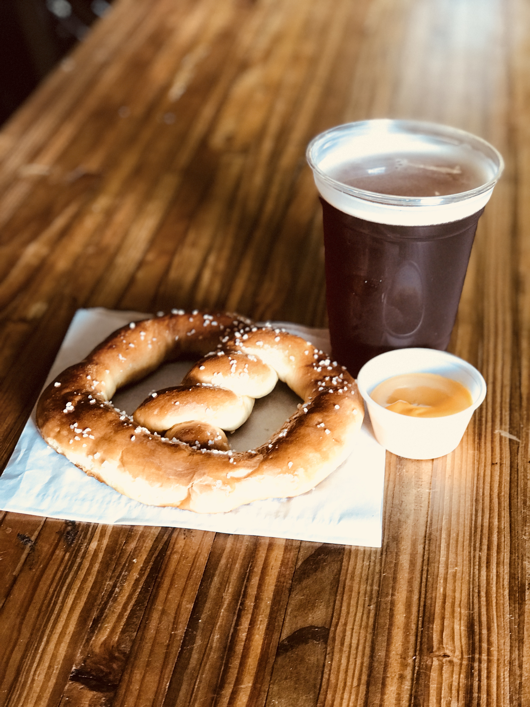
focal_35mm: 57
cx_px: 265
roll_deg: +0.6
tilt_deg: -33.1
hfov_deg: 25.7
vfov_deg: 33.8
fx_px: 1164
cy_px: 354
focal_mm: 6.6
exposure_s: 1/60
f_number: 2.8
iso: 250
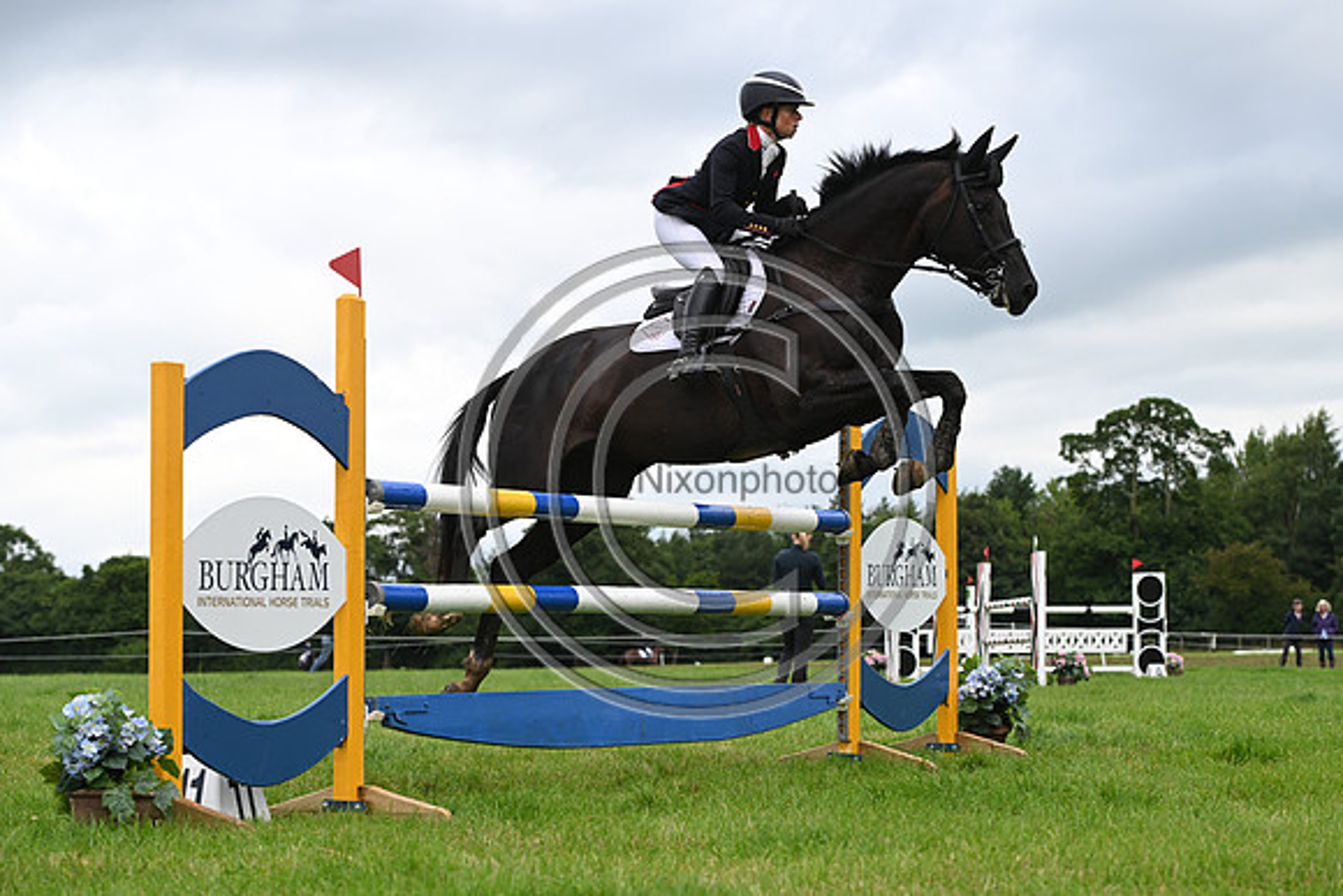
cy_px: 448
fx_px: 3545
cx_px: 672
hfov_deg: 21.5
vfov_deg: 14.4
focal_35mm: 95
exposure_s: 1/1250
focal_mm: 95
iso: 720
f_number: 5.6
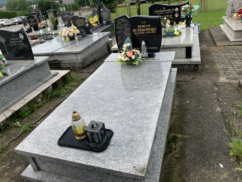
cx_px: 121
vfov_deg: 53.1
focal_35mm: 26
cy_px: 91
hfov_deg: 67.3
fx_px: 182
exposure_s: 1/1634
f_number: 1.8
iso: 25
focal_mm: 4.25
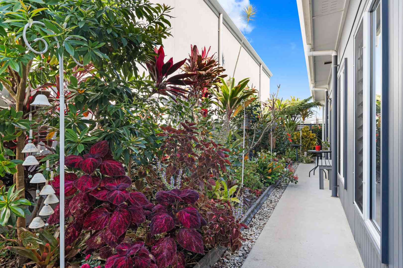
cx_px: 202
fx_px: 246
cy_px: 134
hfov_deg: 78.6
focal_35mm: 22
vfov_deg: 57.2
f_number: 8
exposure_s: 1/125
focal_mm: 22
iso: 400
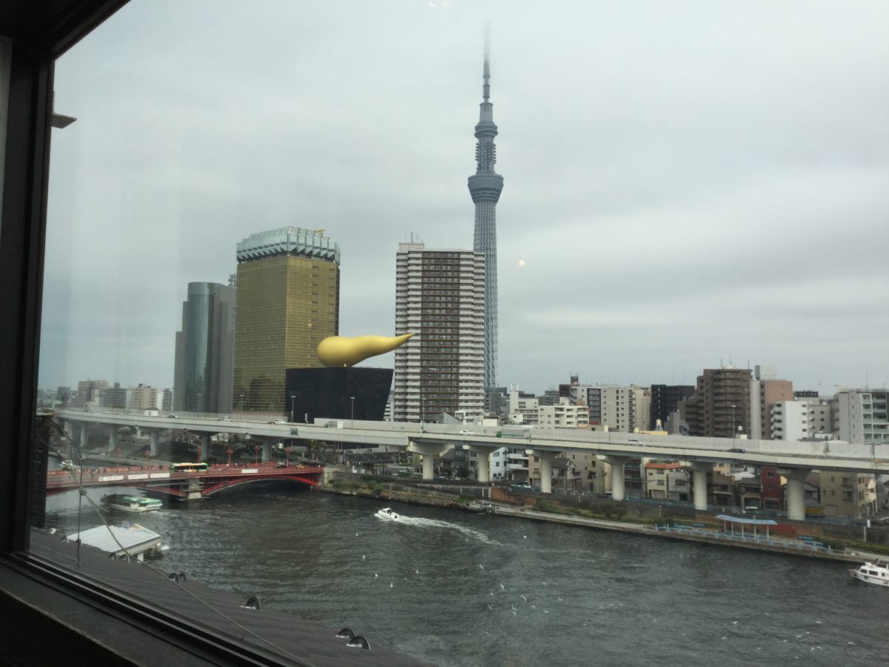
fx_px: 796
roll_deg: +0.3
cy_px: 334
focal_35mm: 31
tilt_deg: +5.1
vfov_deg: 45.4
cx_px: 444
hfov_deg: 58.4
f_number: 2.4
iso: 25
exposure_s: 1/1381
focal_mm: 3.3
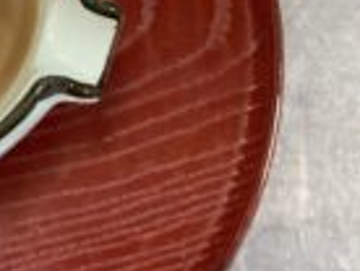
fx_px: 875
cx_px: -119
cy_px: -1
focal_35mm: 84
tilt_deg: -74.3
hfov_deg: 21.0
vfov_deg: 17.2
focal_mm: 3.3
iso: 320
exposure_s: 1/60
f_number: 2.4
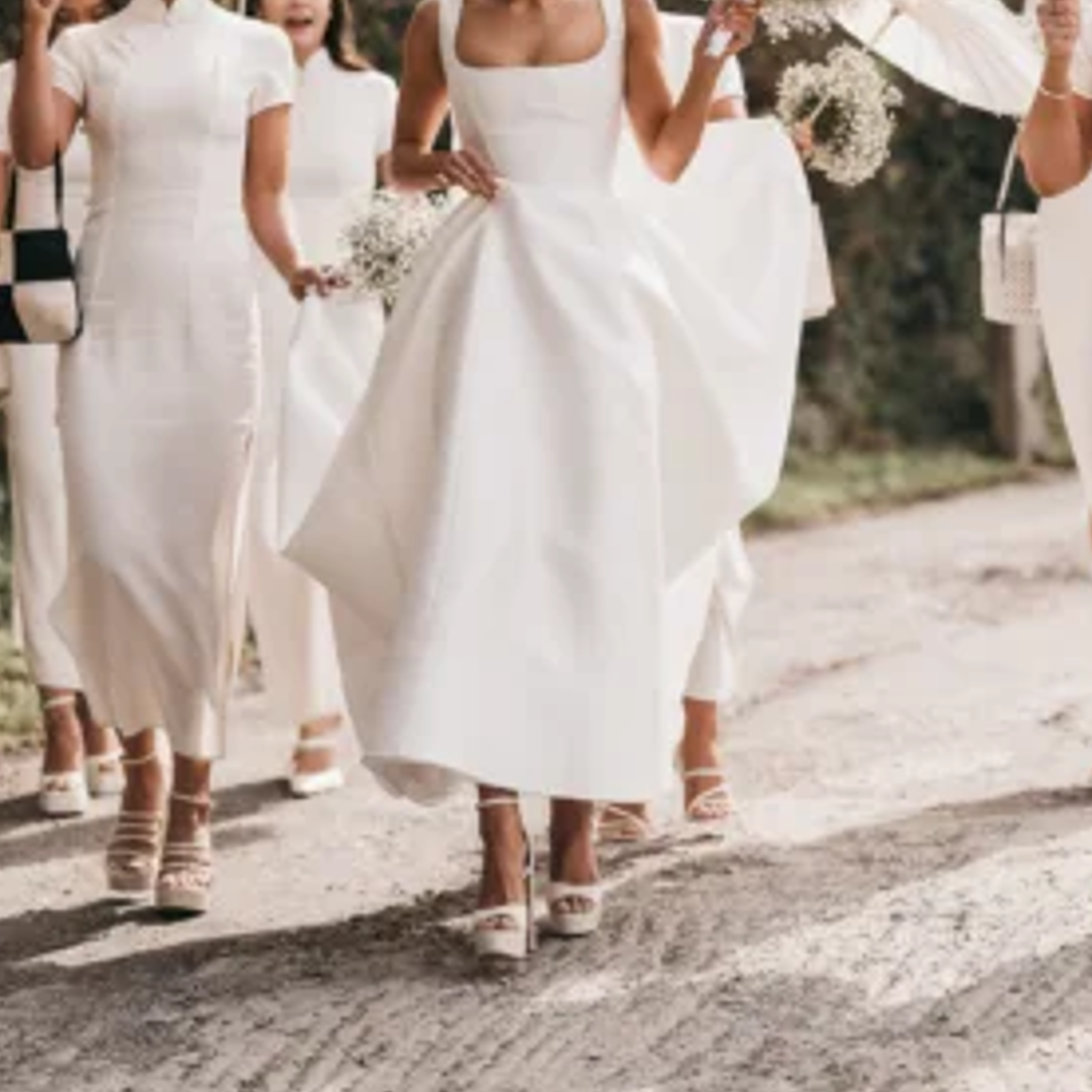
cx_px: 540
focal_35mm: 157
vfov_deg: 11.1
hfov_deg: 11.1
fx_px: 5603
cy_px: 198
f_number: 1.8
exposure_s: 1/5000
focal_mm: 85
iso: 160
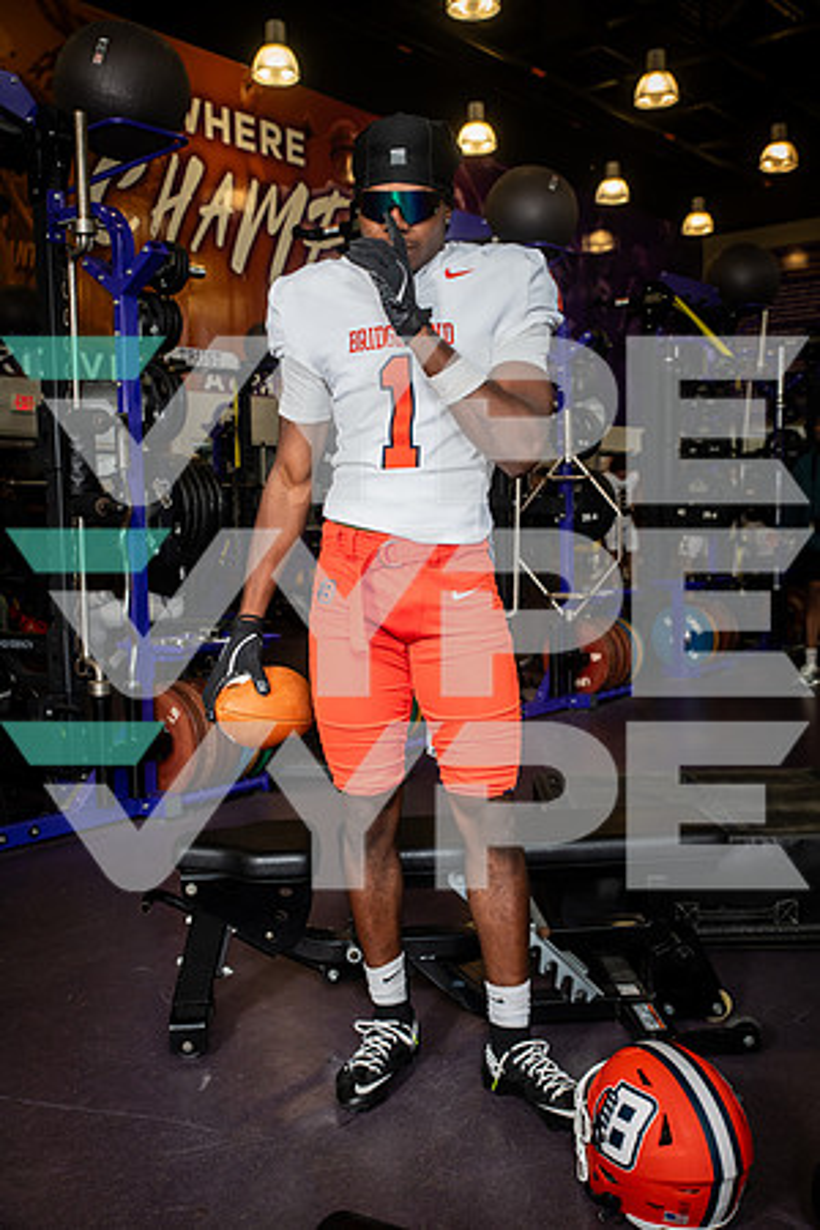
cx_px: 410
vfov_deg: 54.4
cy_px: 615
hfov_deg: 37.9
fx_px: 1196
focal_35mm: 35
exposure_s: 1/250
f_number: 5.6
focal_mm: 35
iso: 500
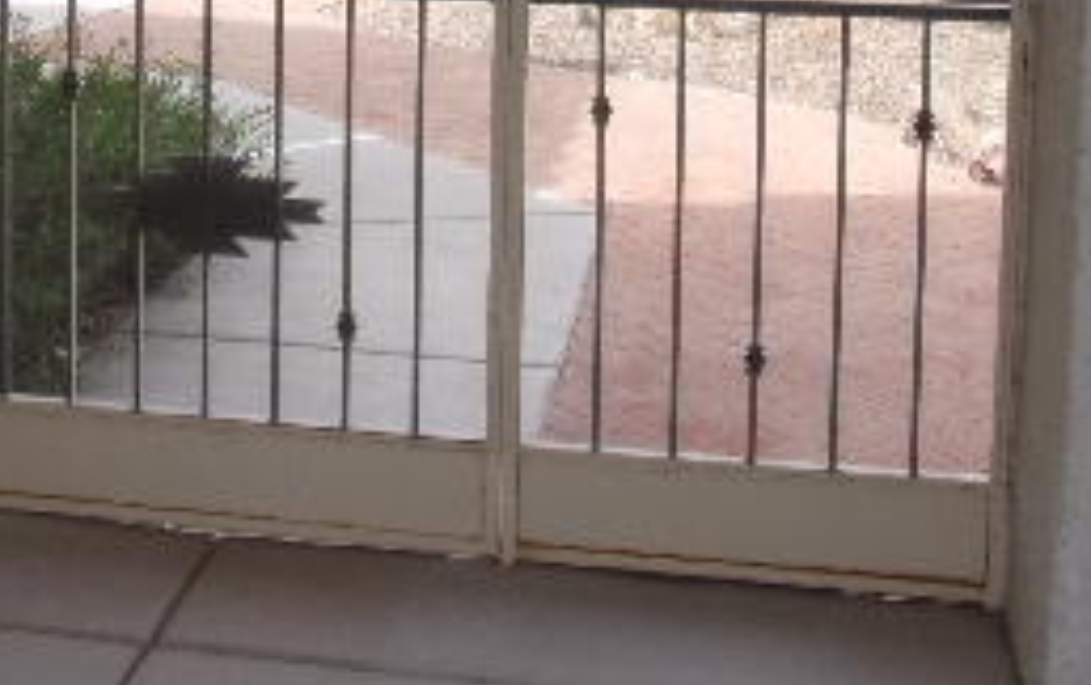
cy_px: -224
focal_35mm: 63
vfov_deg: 19.0
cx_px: 385
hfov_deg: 32.2
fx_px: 1876
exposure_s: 1/200
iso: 80
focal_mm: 4.3
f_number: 3.3
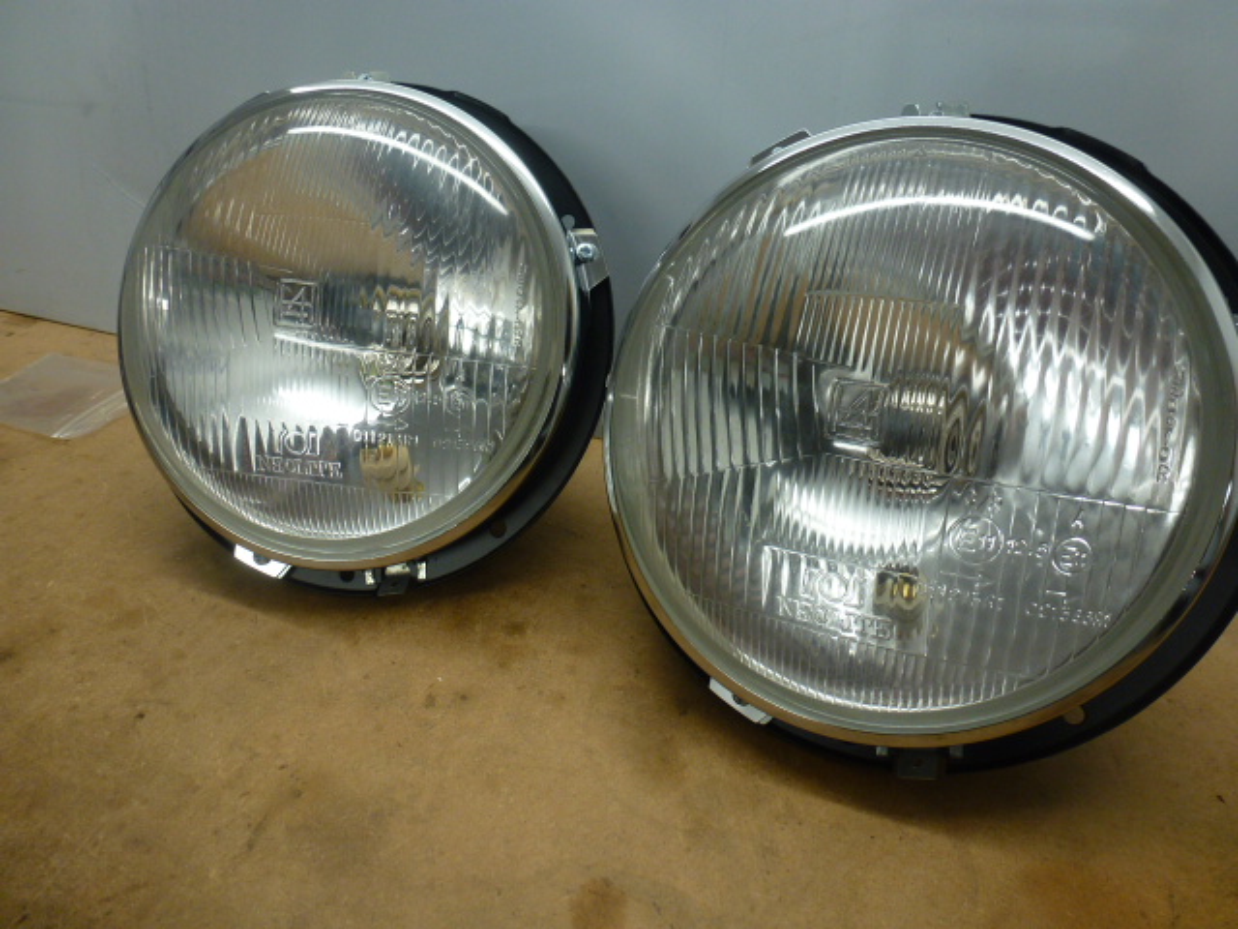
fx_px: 858
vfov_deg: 56.8
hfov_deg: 71.6
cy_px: 464
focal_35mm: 24
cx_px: 619
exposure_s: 1/60
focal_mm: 4.3
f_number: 3.3
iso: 125
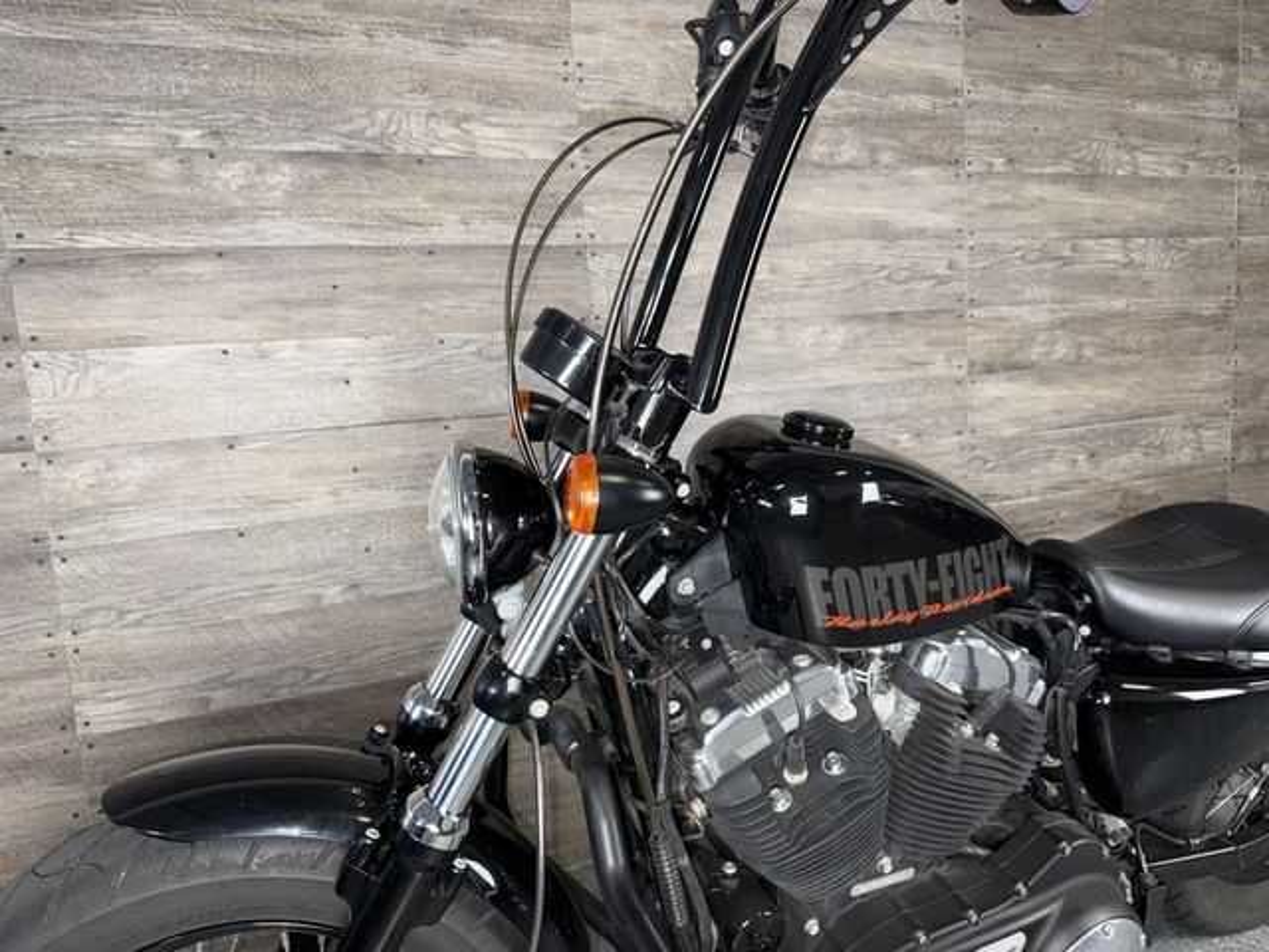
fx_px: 880
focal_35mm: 24
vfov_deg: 56.8
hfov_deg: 71.6
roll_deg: +3.4
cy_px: 476
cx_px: 634
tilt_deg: -7.4
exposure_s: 1/30
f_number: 1.78
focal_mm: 6.76
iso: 64
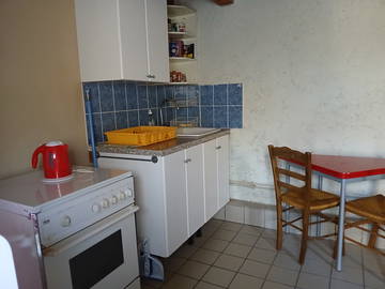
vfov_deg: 53.1
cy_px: 144
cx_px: 192
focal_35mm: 26
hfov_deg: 67.3
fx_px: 289
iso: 500
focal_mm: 3.98
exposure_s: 1/20
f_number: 1.8
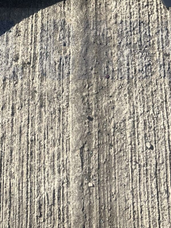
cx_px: 32
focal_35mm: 67
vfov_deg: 26.9
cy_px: -15
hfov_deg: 21.6
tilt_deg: -72.6
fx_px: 441
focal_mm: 5.1
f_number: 1.6
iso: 50
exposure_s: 1/1695
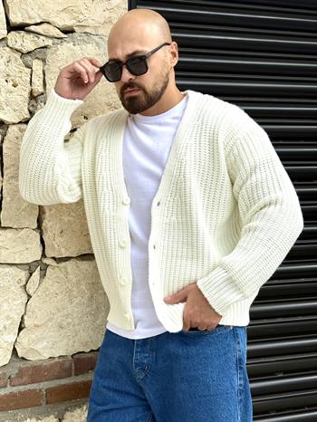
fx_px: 586
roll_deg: +0.0
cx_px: 158
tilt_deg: -4.9
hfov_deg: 30.3
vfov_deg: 39.6
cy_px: 211
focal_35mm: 48
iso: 80
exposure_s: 1/2033
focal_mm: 6.76
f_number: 1.78
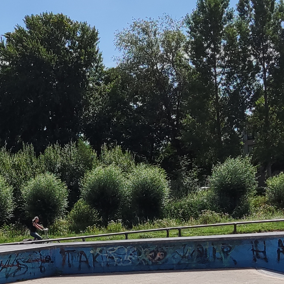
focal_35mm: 88
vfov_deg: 19.5
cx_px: 31
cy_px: 241
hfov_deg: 19.4
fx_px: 817
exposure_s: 1/2657
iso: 50
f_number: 1.79
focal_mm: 4.71
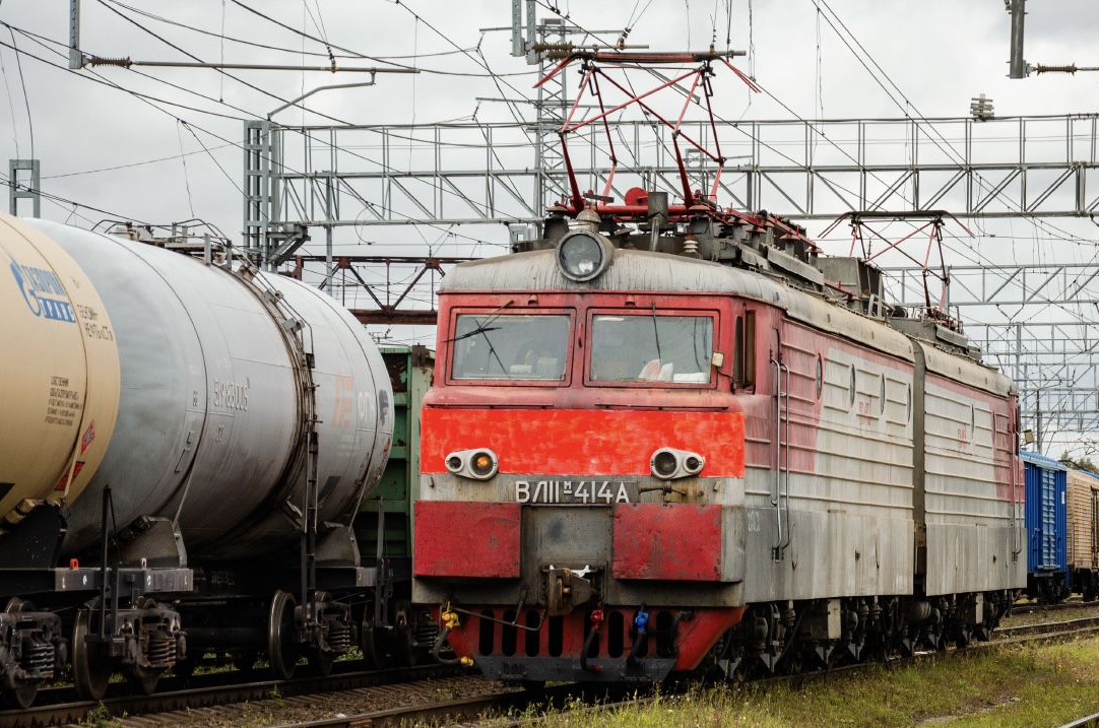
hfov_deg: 13.5
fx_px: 4631
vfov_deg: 9.0
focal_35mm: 152
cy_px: 355
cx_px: 669
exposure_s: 1/320
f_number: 5.3
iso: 400
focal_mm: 80
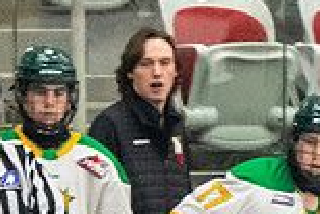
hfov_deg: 1.8
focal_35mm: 1175
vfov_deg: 1.2
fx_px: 10454
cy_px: 588
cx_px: 243
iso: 4000
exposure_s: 1/640
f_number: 2.8
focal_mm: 130
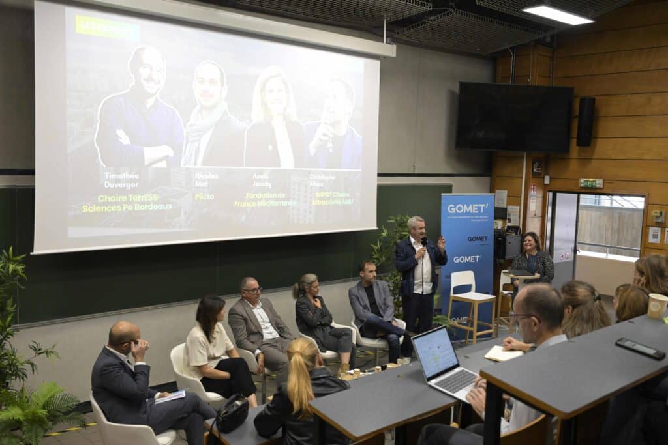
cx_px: 334
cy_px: 222
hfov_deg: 55.1
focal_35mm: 34
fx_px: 640
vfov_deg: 38.4
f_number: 4
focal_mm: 34.5
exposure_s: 1/160
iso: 1800
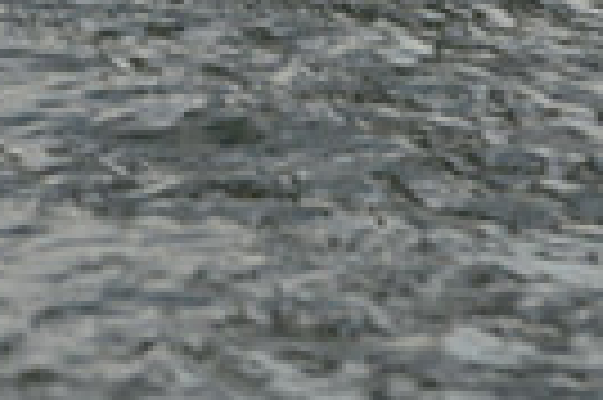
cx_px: -25
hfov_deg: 3.5
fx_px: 9770
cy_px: -876
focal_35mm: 584
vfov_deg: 2.3
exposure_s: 1/1600
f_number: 9
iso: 280
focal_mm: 135
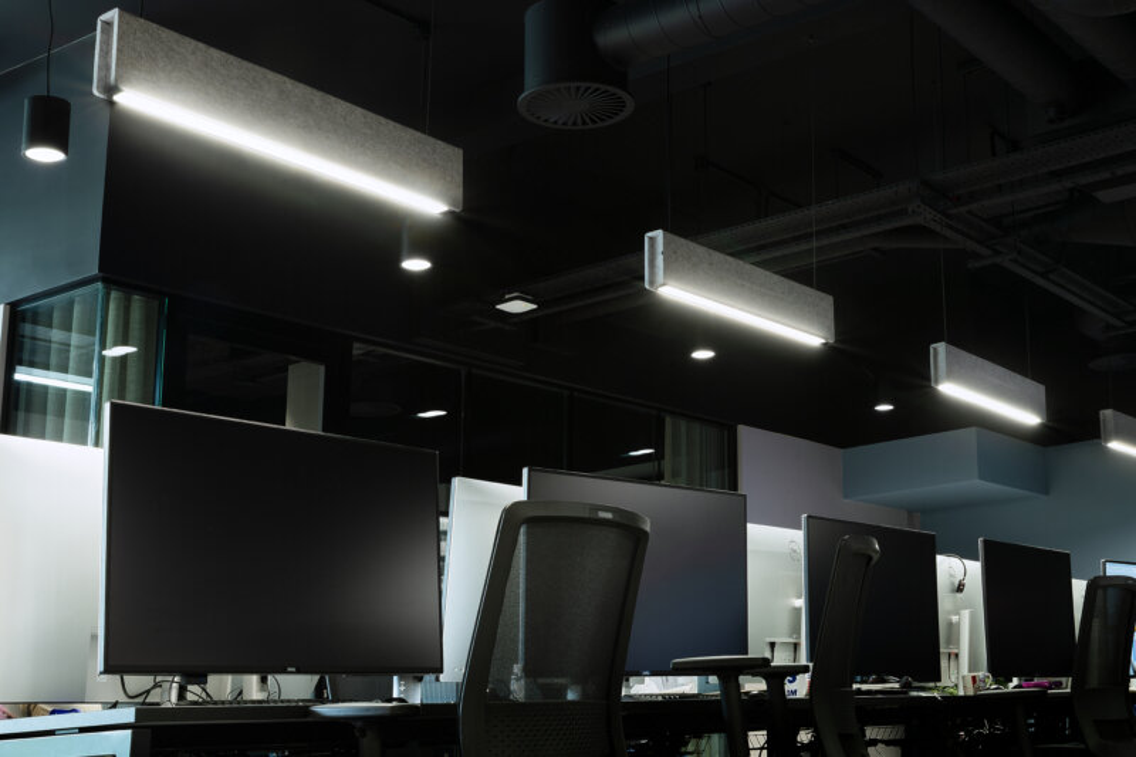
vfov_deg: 28.1
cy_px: 378
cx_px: 568
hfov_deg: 41.1
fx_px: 1514
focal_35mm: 48
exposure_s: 1/2
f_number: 18
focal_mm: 48
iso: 100
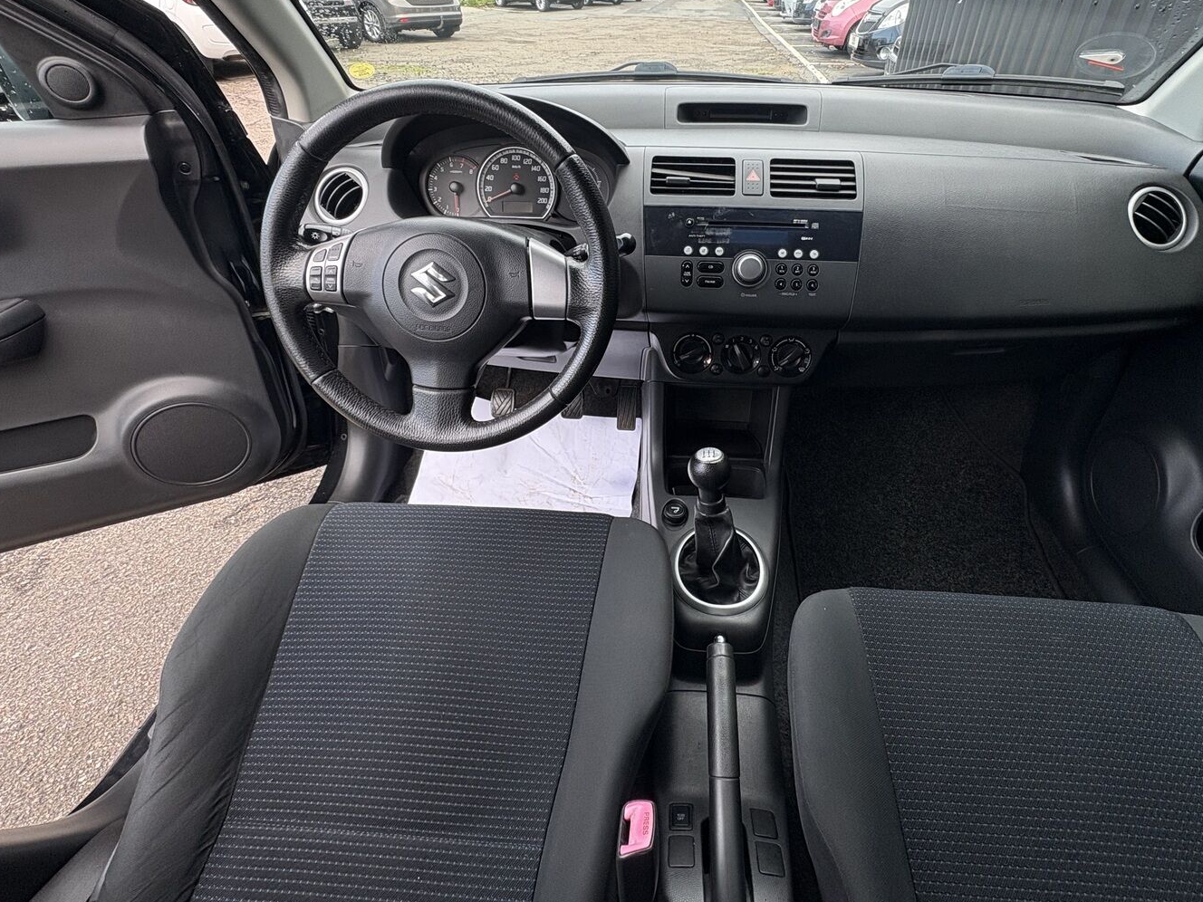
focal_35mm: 18
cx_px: 648
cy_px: 400
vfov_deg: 71.4
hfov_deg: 87.6
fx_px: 626
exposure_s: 1/122
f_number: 2.2
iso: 80
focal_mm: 2.22
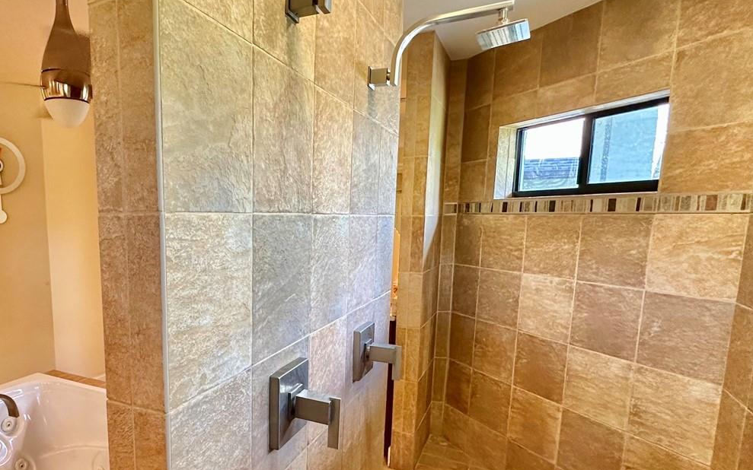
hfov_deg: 72.3
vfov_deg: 50.6
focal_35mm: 24
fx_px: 492
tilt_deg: -8.4
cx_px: 244
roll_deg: +0.1
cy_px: 291
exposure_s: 1/60
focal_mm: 2.22
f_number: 2.2
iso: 250
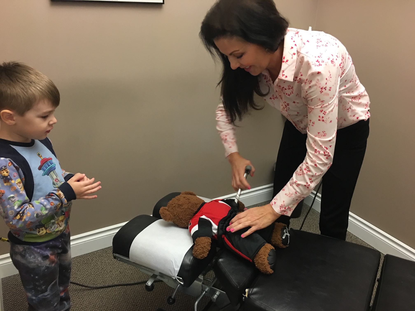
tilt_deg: -23.1
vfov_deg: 48.2
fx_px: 348
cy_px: 156
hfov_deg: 61.7
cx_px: 208
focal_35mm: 29
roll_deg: -2.5
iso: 100
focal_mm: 4.15
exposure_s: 1/10
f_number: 2.2
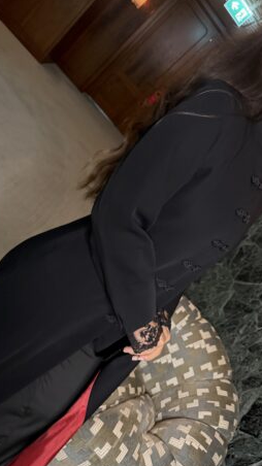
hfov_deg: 42.9
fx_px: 334
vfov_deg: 69.9
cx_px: 134
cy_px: 234
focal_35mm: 27
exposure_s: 1/43
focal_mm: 6.76
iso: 800
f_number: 1.78
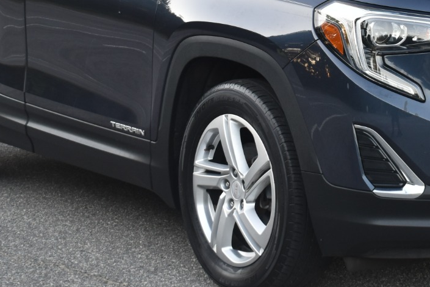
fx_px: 1481
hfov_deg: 16.4
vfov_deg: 11.0
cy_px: 66
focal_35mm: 124
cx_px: 324
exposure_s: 1/60
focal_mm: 36
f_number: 4.8
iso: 500
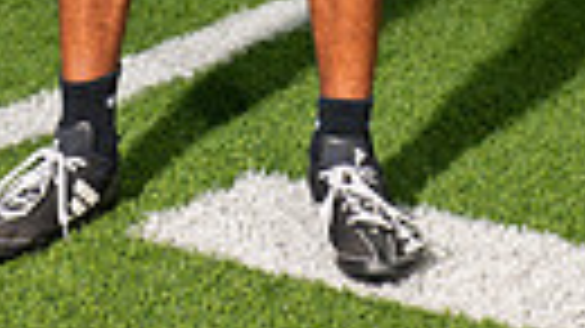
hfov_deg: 11.5
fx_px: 2915
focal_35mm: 188
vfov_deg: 6.1
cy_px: -548
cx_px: 225
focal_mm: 52
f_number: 7.1
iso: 200
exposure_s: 1/320
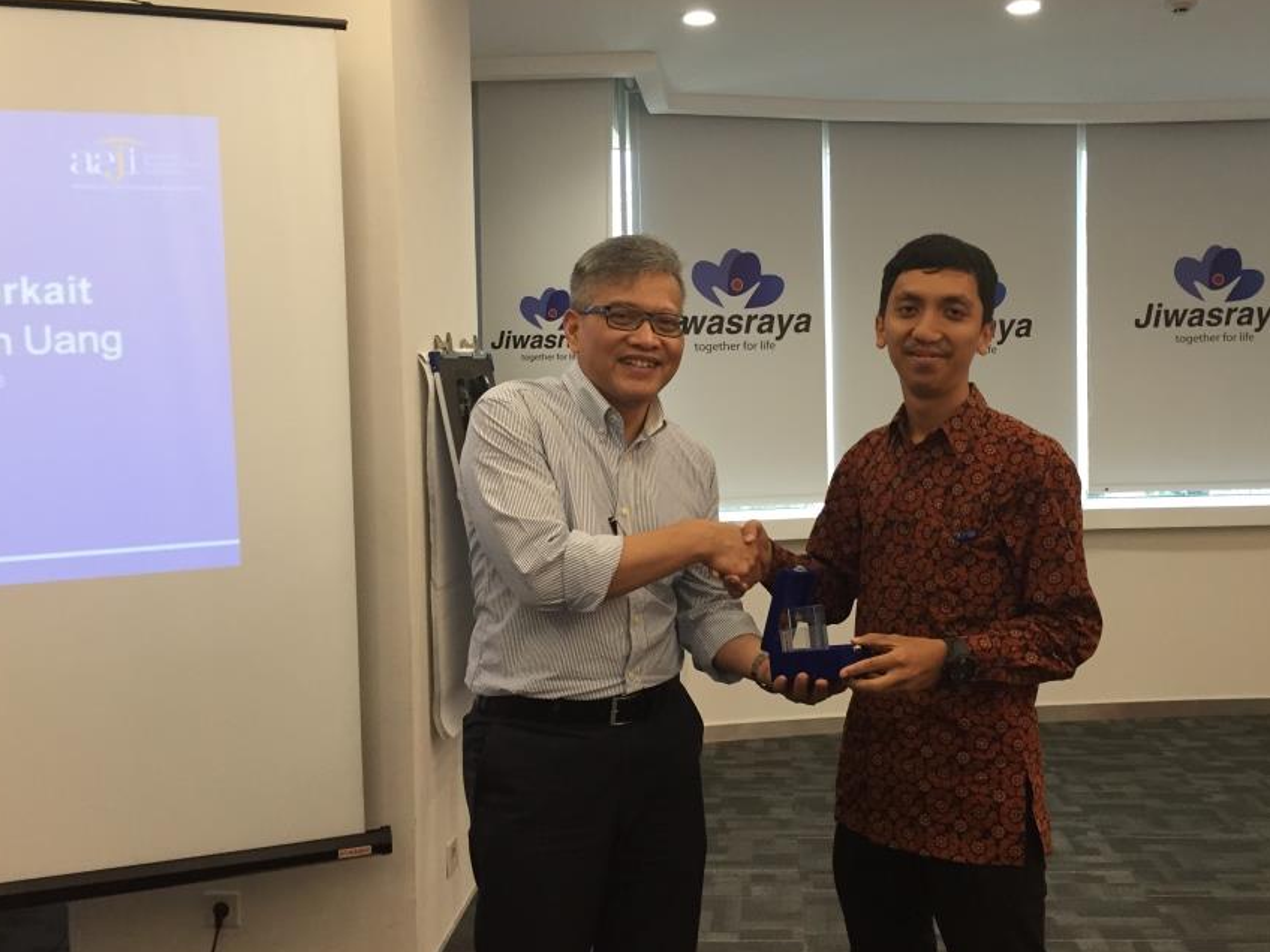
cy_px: 440
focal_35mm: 35
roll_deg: -0.1
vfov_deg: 40.7
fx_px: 1284
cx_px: 728
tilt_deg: -4.3
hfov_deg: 52.4
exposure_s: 1/30
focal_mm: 4.15
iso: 50
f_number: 2.2
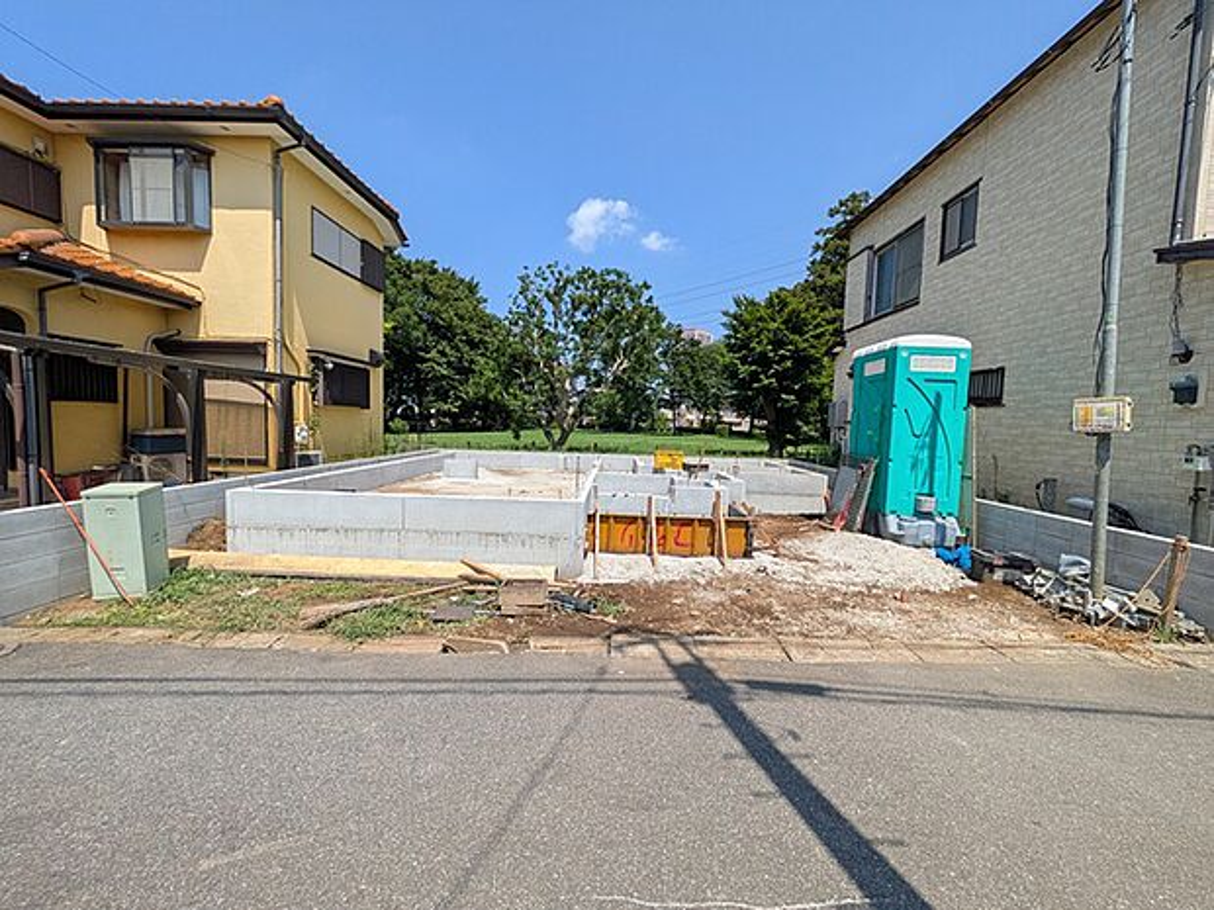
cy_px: 455
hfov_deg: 102.1
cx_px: 607
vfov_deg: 85.7
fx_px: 491
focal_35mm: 14
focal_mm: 1.83
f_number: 2.2
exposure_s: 1/2188
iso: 64
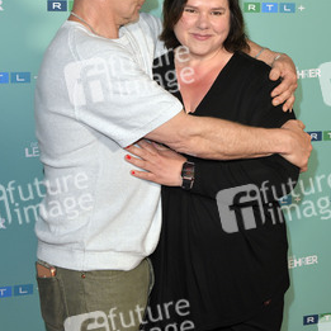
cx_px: 166
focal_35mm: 65
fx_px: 703
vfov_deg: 26.5
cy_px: 140
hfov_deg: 26.5
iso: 1600
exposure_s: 1/250
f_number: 6.3
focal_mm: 50
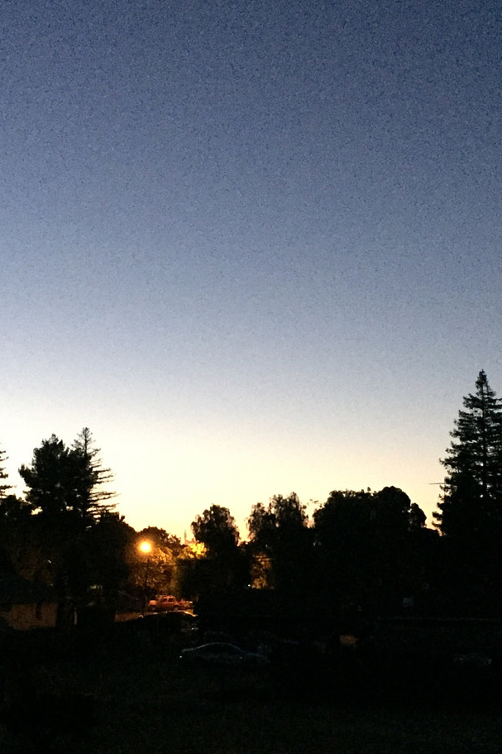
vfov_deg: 37.5
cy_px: 415
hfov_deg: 25.5
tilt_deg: +8.3
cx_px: 248
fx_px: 1109
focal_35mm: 53
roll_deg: -0.8
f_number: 2.2
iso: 400
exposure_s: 1/15
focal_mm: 4.15
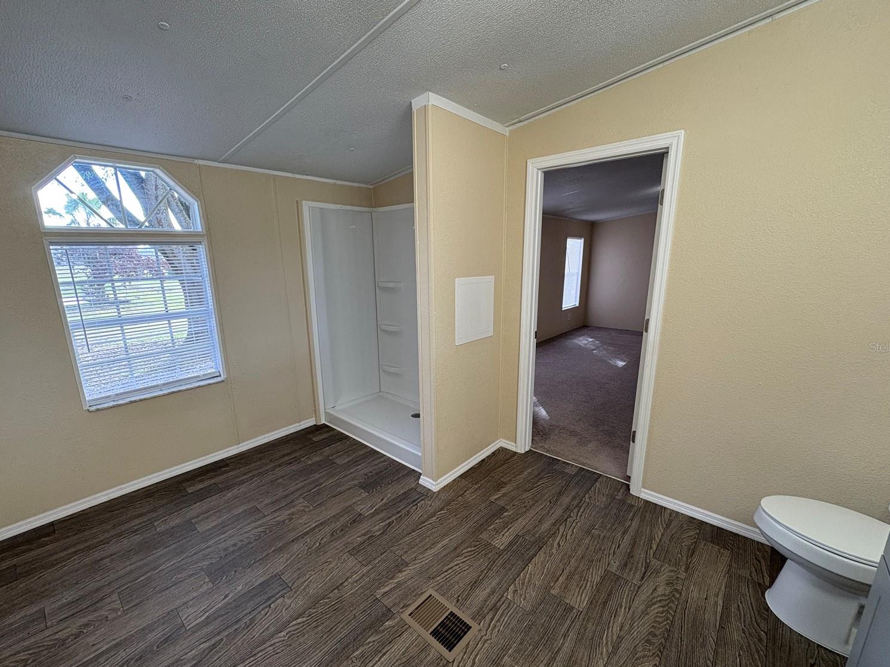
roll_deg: +0.1
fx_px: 386
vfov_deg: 81.7
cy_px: 347
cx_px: 449
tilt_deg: -13.4
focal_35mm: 15
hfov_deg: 98.2
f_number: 2.2
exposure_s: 1/120
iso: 160
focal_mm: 2.22
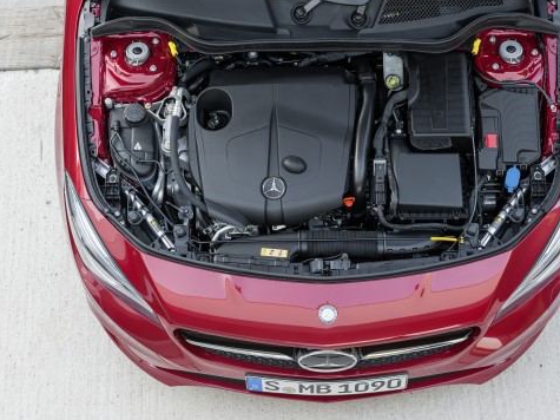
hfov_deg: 25.3
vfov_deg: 19.1
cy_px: 210
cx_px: 318
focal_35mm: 77
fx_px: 1245
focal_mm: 70
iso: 100
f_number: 8
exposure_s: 1/4
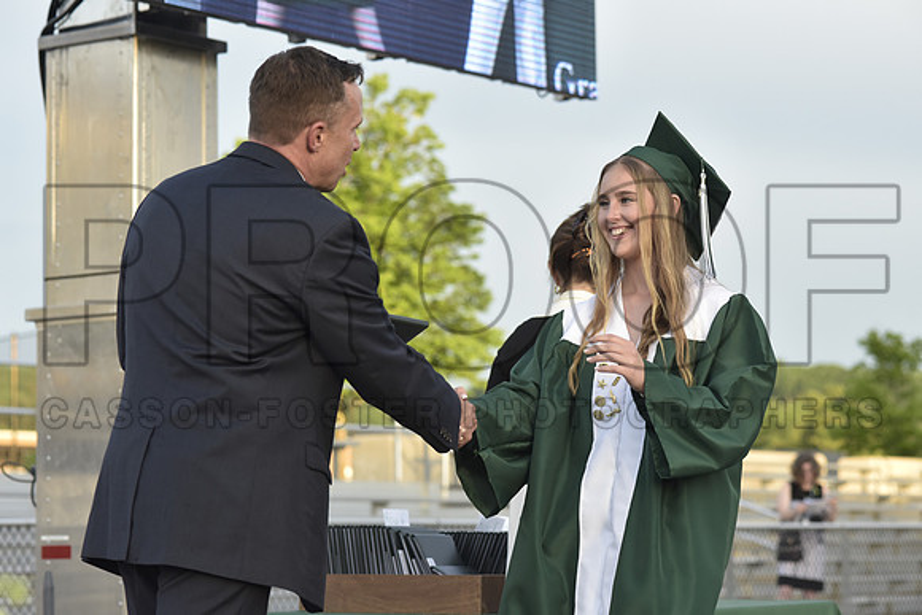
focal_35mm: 105
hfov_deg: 19.5
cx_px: 461
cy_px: 308
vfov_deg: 13.0
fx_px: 2690
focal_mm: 105
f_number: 5
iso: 1600
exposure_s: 1/800
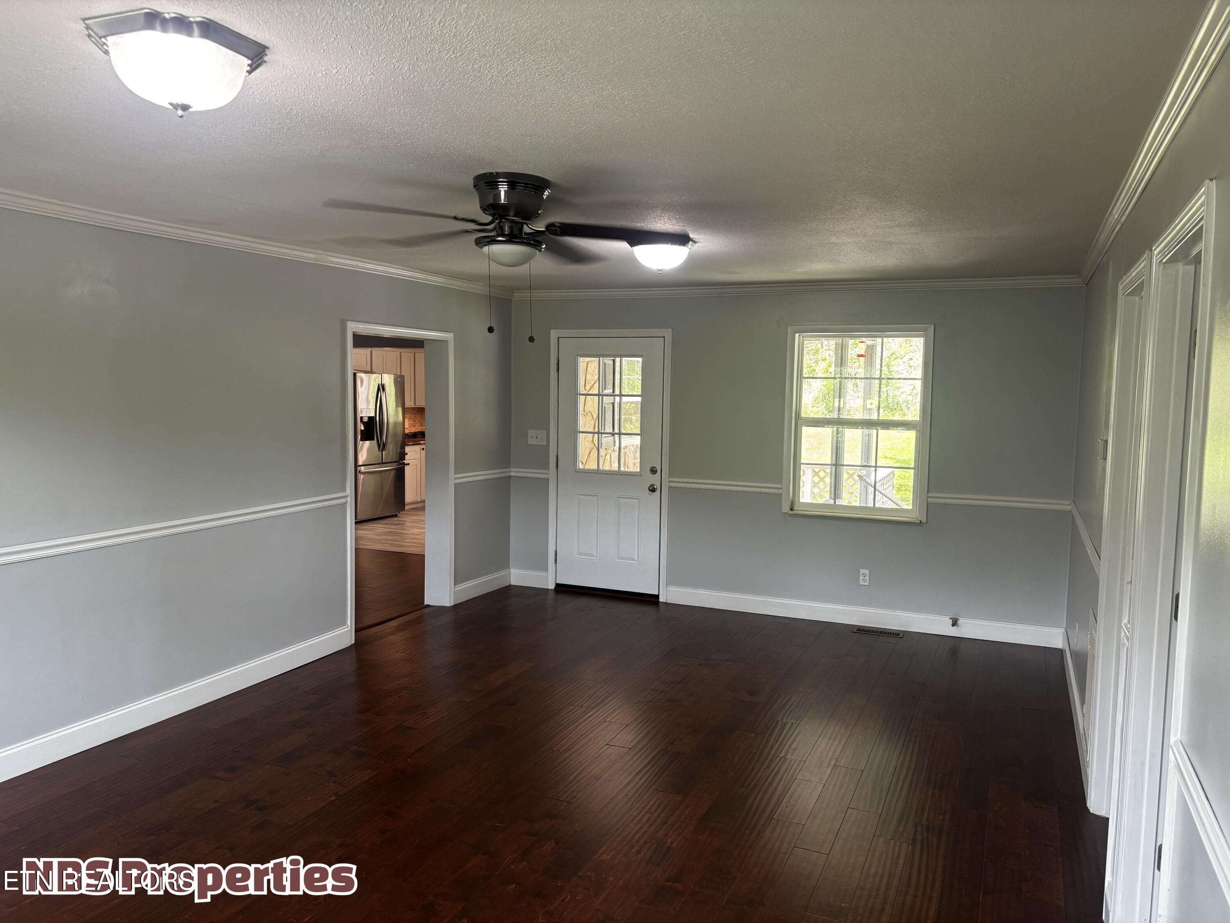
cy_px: 462
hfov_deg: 67.3
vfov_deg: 53.1
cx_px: 615
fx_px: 924
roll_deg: -0.5
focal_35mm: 26
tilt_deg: -6.0
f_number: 1.6
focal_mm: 5.96
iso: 80
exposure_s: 1/60
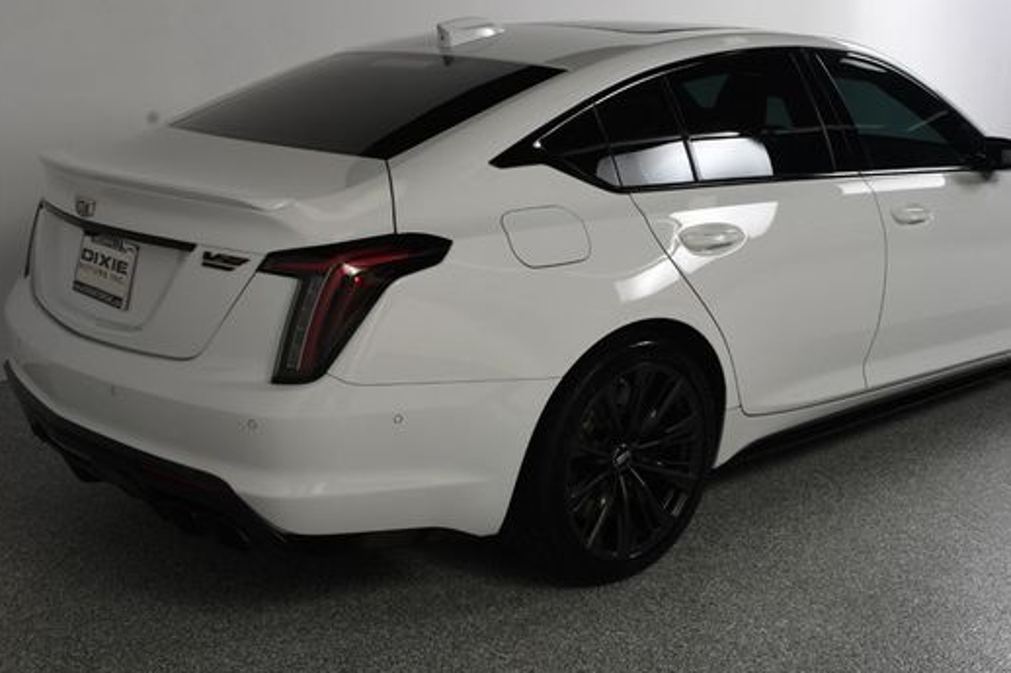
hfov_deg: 46.3
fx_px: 1179
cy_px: 304
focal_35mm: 42
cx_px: 580
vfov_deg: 31.9
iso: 100
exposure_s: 1/160
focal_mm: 23
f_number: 13
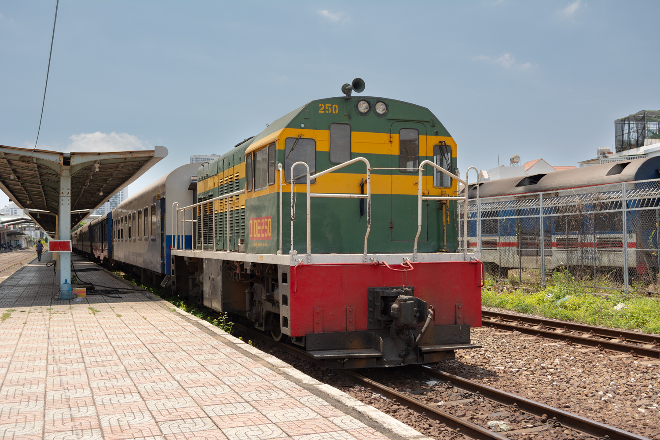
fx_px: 715
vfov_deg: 34.2
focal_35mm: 39
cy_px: 220
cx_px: 330
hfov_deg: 49.6
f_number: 7.1
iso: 320
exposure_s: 1/640
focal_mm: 26
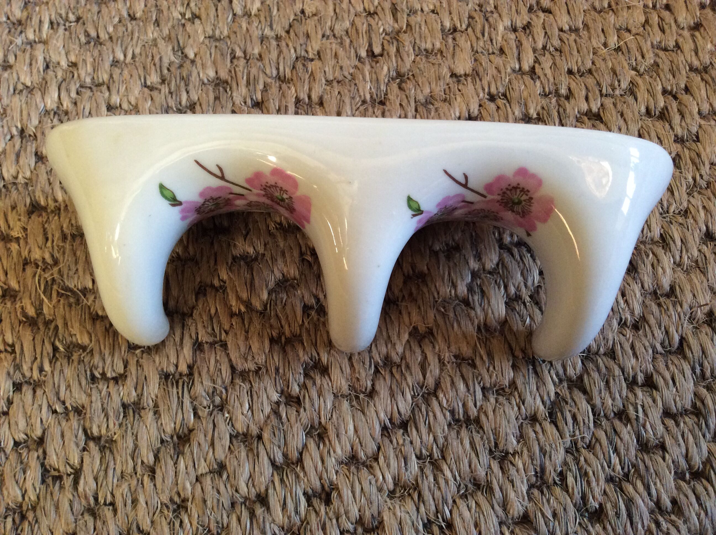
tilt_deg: -71.6
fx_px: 661
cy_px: 268
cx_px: 358
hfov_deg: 56.9
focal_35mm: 32
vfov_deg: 44.1
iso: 125
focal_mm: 3.3
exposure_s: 1/25
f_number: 2.4
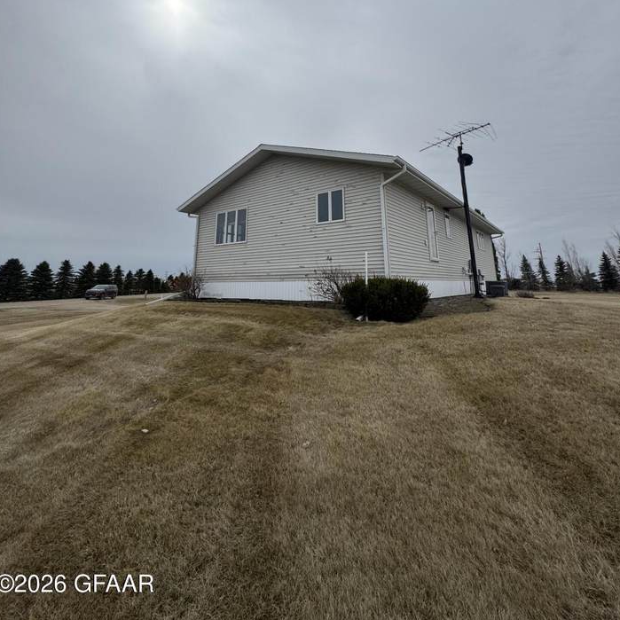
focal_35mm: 17
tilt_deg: +17.1
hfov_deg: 84.0
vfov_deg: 80.6
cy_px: 197
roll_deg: -0.1
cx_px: 313
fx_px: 344
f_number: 2.2
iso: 50
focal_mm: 2.22
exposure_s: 1/3906
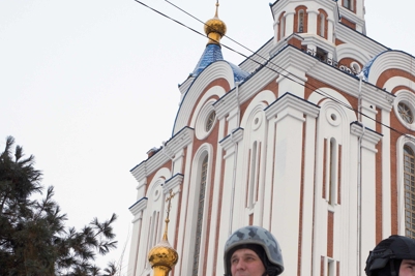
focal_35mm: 73
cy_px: 224
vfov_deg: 18.5
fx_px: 841
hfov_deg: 27.3
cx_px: 322
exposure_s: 1/200
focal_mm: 26
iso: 100
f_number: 7.1
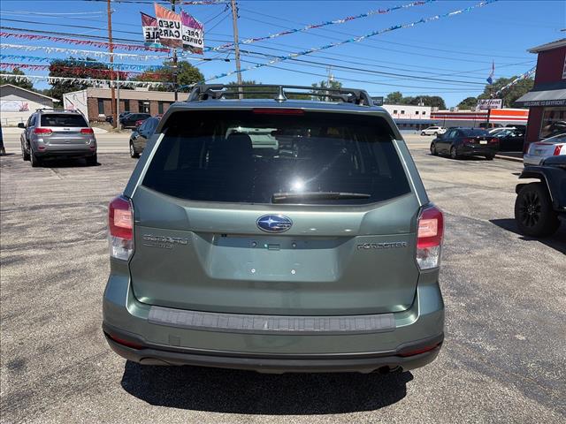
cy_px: 212
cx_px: 283
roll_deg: -0.6
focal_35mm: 26
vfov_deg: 53.1
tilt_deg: -12.2
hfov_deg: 67.3
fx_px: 425
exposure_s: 1/3831
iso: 50
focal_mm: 5.96
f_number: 1.6
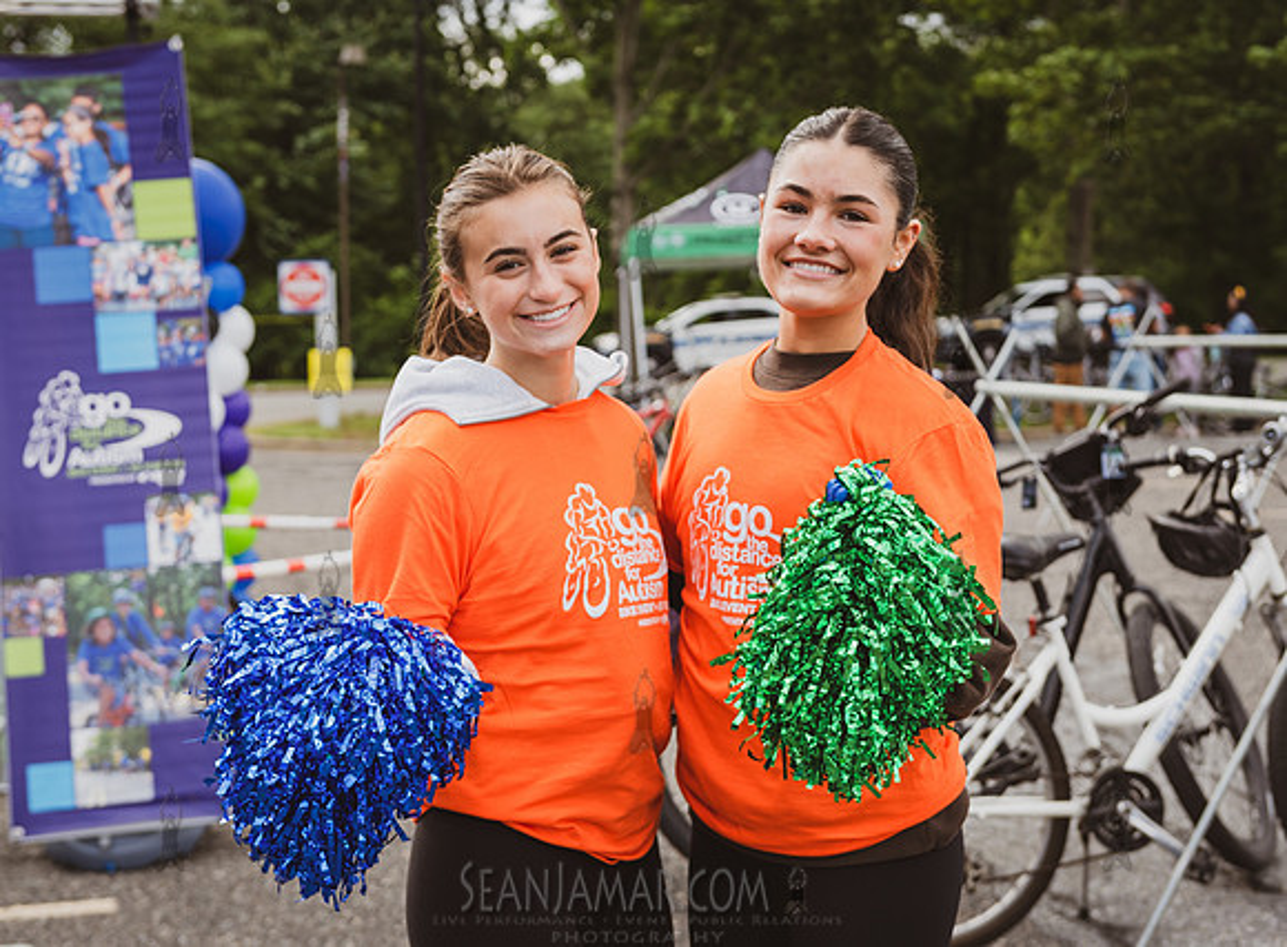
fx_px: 2334
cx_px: 667
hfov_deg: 30.8
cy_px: 441
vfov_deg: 22.9
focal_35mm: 63
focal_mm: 55
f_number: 4
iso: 200
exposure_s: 1/400
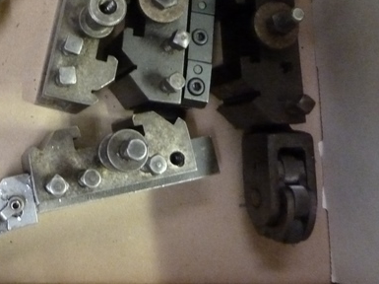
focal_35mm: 52
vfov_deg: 27.3
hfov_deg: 35.1
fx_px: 569
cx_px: 49
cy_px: 45
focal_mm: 4.1
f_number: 3.3
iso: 800
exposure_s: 1/13
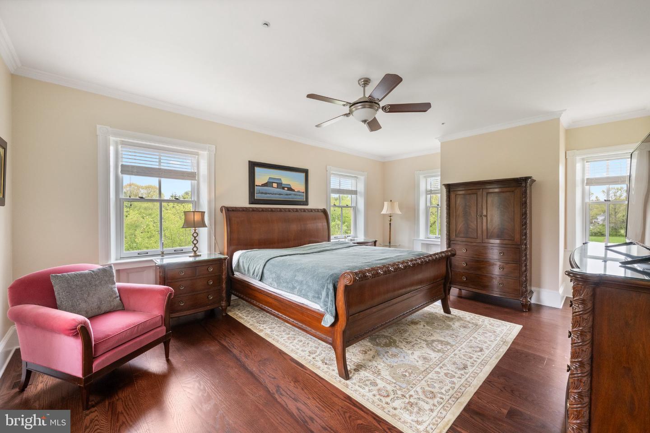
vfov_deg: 81.2
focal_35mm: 14
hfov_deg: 104.3
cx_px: 325
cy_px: 216
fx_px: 253
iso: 800
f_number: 8
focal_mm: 14
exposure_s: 1/40
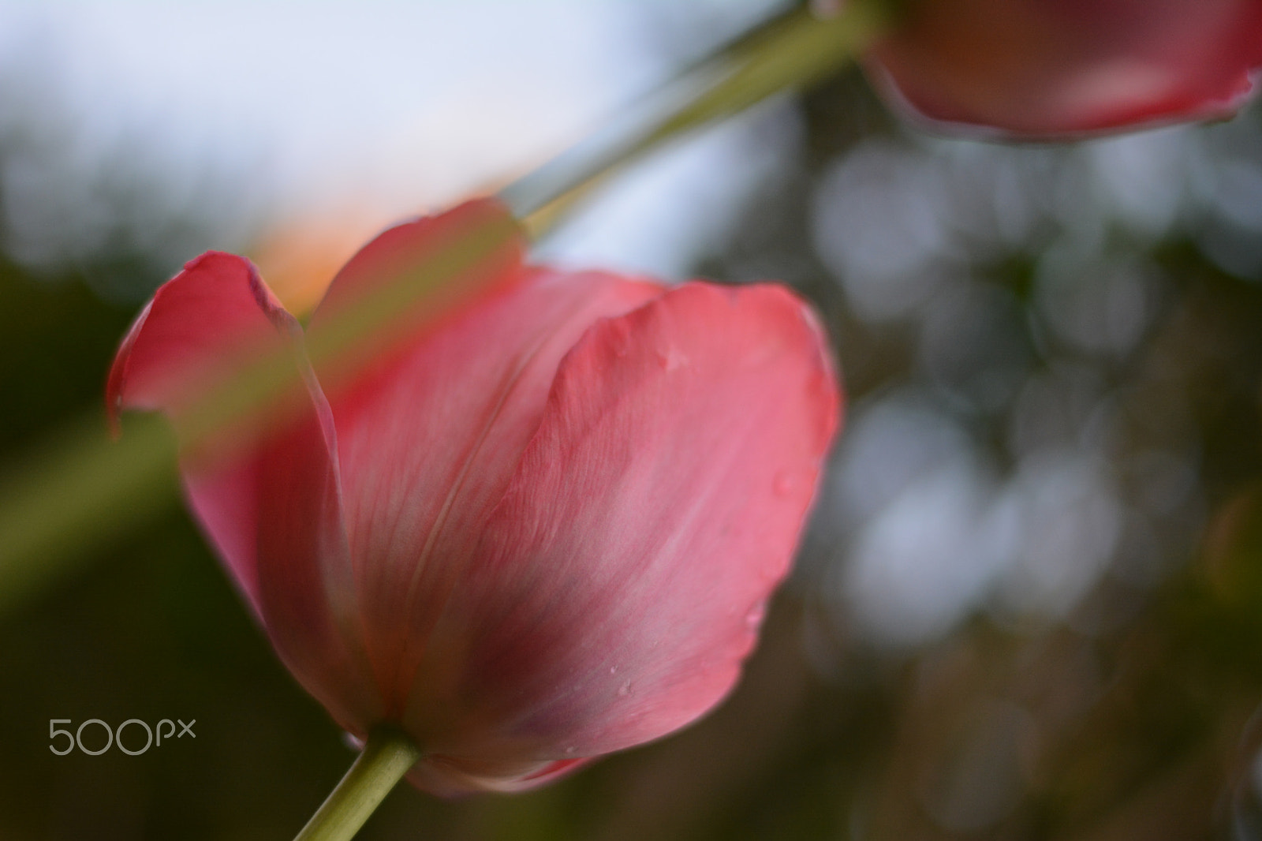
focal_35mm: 75
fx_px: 2628
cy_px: 420
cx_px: 631
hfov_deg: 27.0
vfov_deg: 18.2
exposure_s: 1/1250
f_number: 1.8
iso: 400
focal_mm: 50
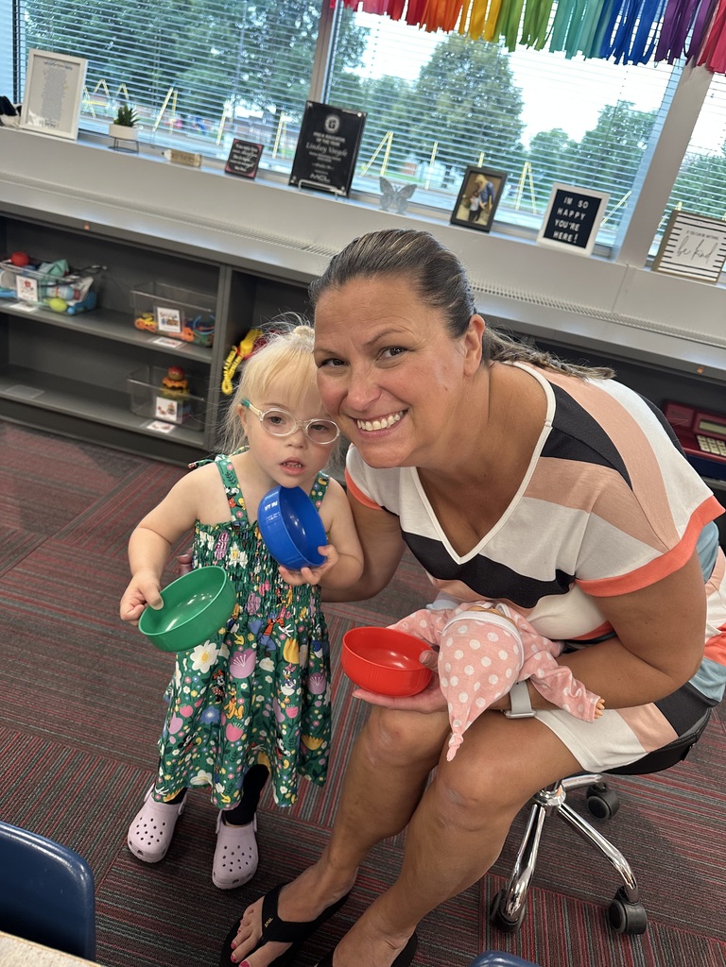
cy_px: 484
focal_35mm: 24
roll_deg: -13.0
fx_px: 671
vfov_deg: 71.6
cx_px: 363
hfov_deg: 56.8
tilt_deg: -25.0
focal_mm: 6.86
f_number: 1.78
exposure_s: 1/75
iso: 200
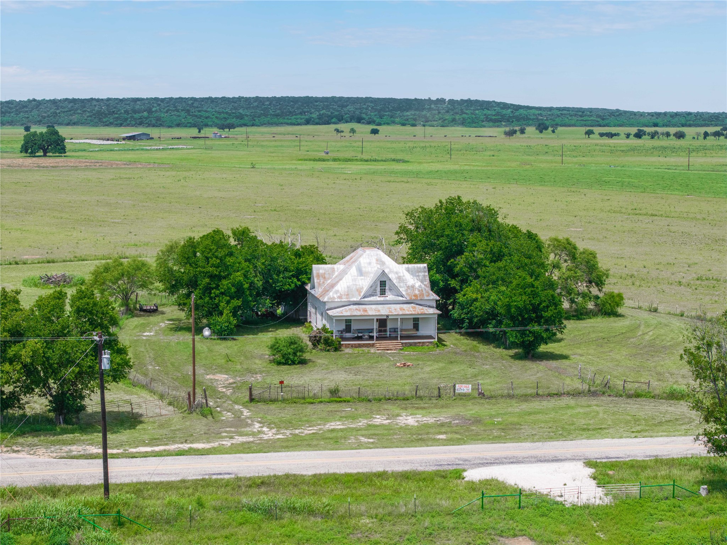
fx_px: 1470
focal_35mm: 70
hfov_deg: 27.8
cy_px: 272
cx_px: 364
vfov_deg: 21.0
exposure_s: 1/1250
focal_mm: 19.35
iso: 110
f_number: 2.8
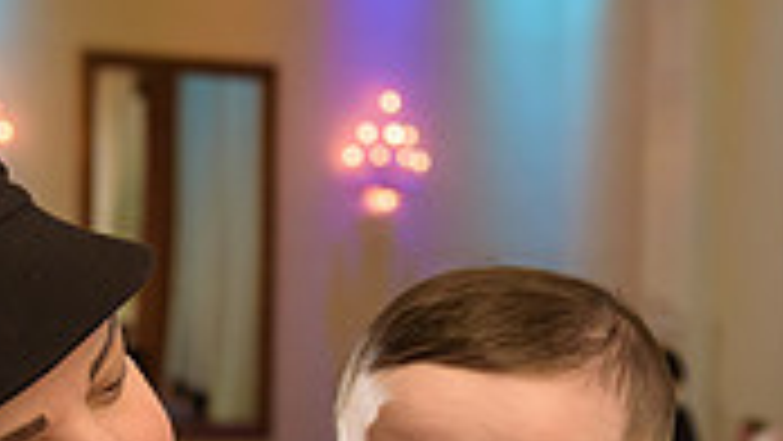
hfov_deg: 19.1
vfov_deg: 10.4
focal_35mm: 112
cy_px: 682
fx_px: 2326
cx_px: 423
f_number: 3.2
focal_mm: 32
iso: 1600
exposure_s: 1/125
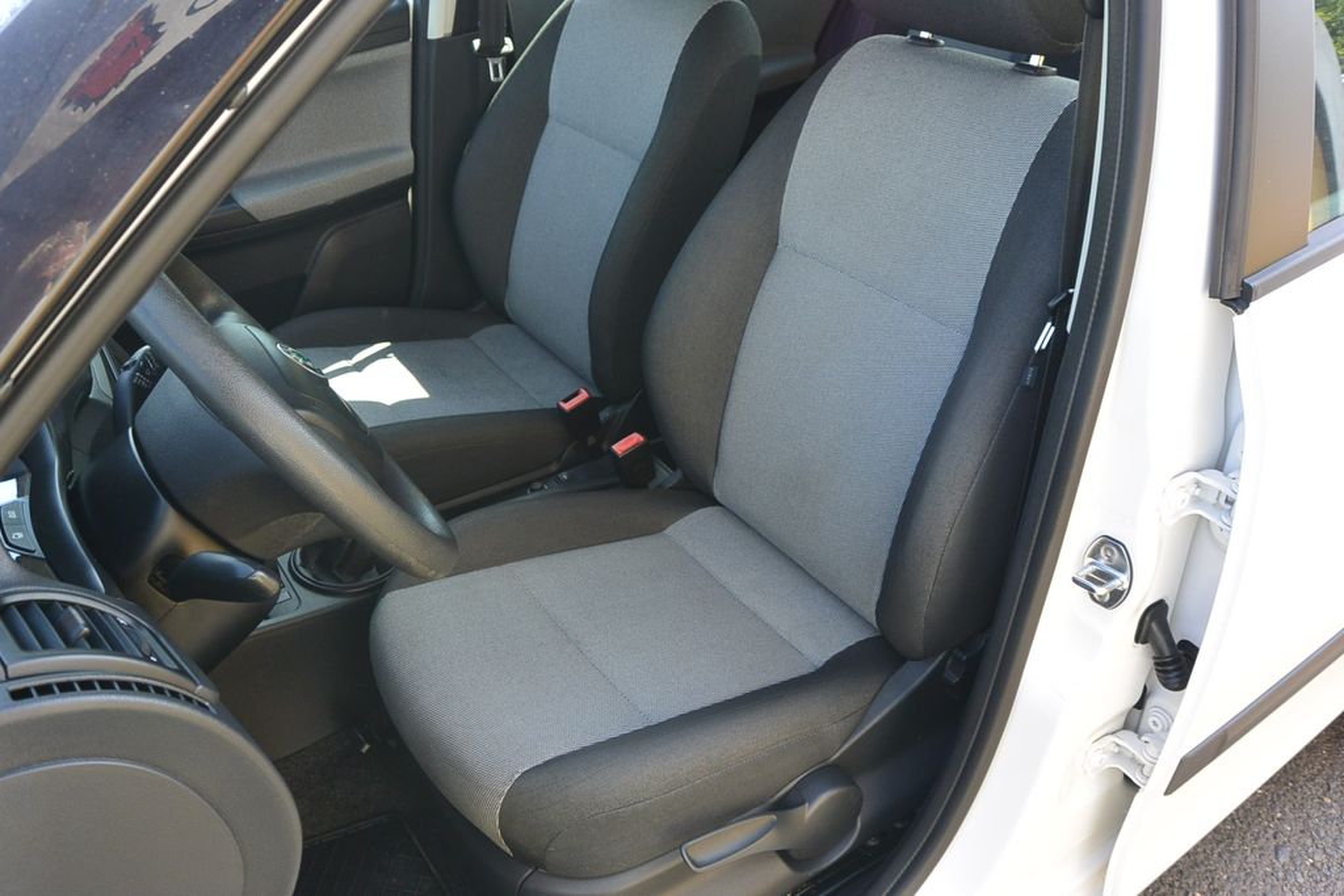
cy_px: 448
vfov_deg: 45.0
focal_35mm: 29
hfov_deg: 63.7
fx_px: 1083
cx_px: 672
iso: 160
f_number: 3.5
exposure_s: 1/160
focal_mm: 11
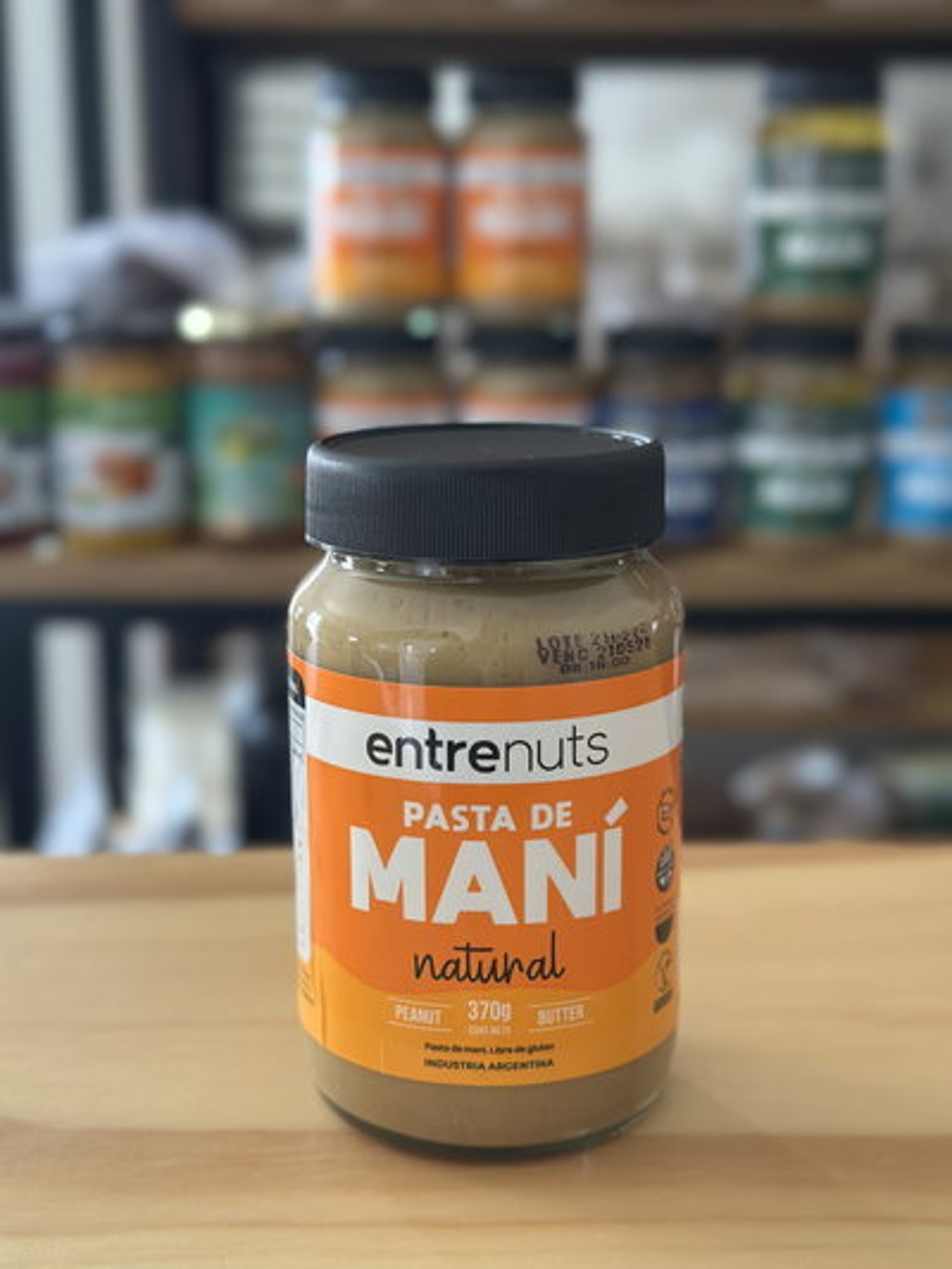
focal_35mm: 48
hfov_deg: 30.3
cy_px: 634
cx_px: 476
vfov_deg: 39.6
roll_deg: -0.4
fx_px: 1759
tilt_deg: -13.4
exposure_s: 1/44
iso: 400
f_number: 1.78
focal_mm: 6.86
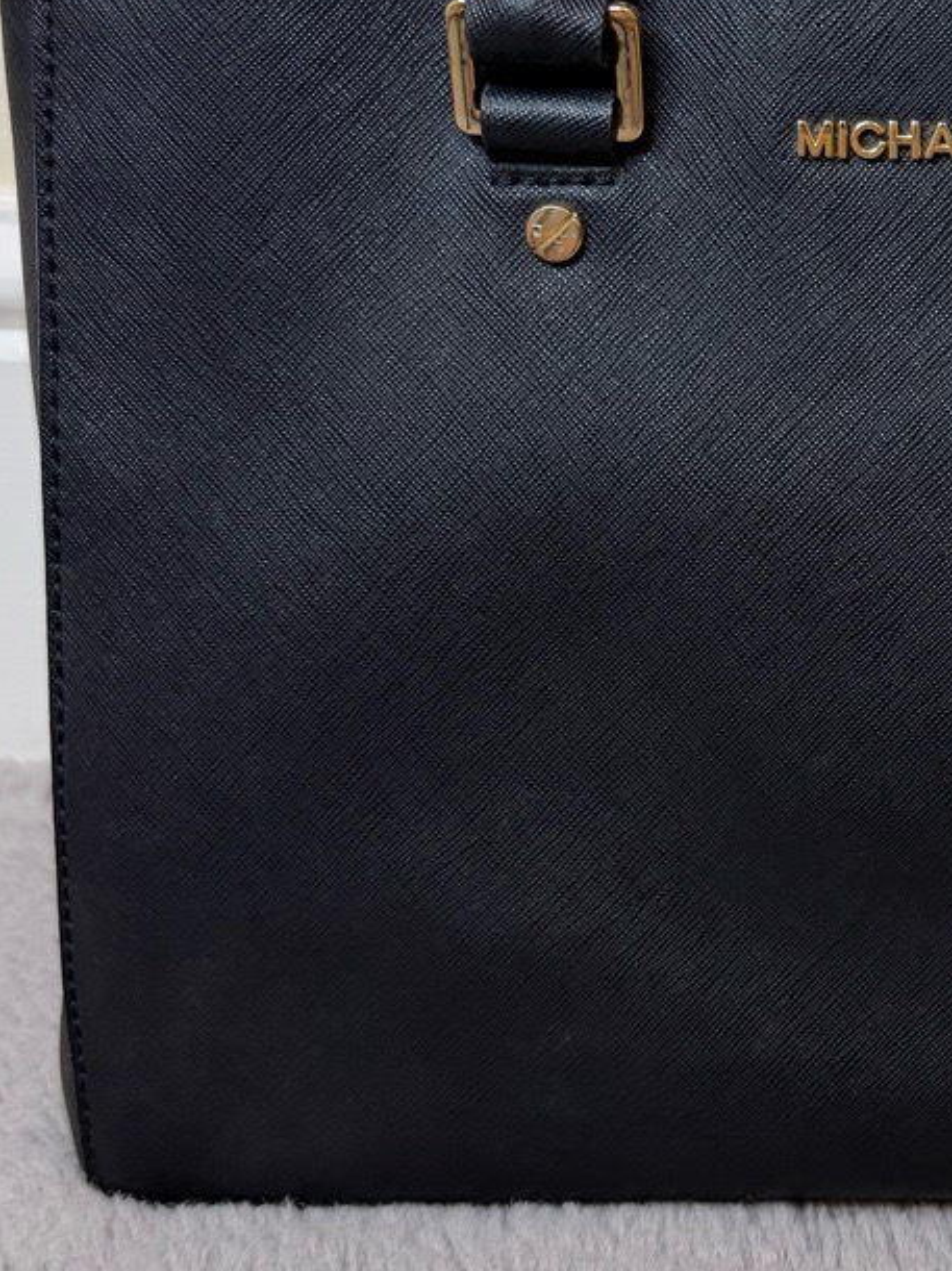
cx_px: 996
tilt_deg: -22.1
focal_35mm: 63
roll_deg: -1.5
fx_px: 2312
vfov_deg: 30.7
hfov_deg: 22.2
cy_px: 571
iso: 320
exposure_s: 1/50
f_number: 1.78
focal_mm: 6.76
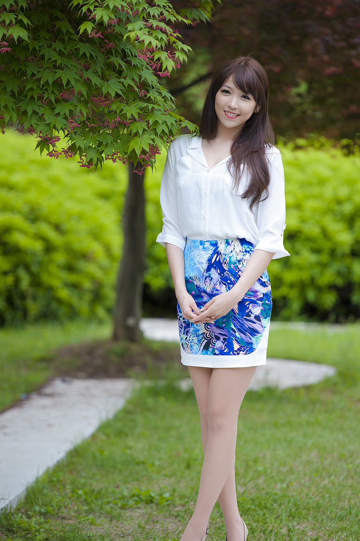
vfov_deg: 9.7
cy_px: 290
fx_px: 3183
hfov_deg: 6.5
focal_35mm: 212
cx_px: 200
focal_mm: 180
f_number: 2.8
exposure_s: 1/500
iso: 200
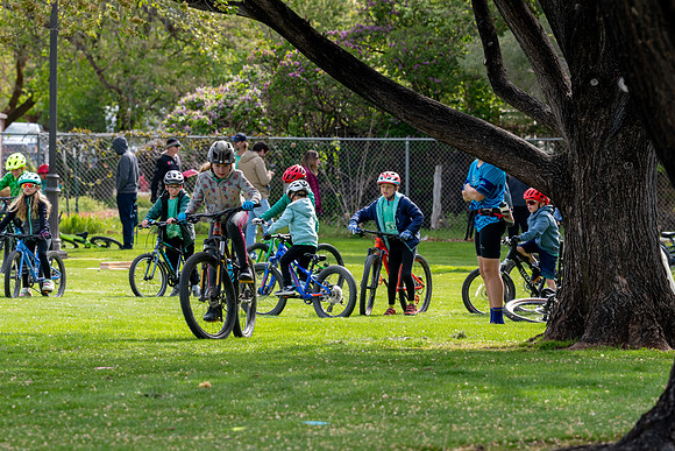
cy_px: 226
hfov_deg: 6.4
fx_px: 6005
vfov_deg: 4.3
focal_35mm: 320
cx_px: 350
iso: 200
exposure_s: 1/160
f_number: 6.3
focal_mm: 200
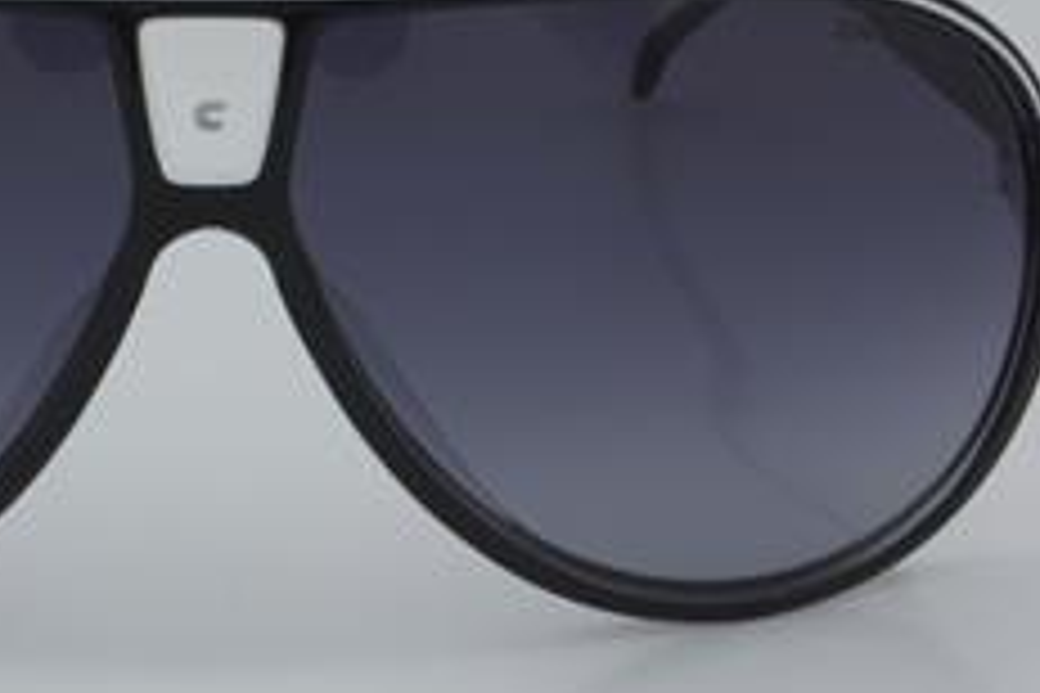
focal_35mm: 143
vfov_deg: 9.6
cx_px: 216
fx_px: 4127
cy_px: 274
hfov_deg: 14.3
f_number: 32
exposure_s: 1/4
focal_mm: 55
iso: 100
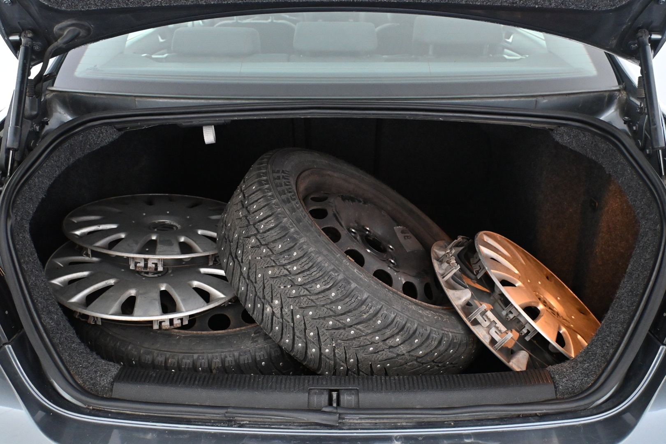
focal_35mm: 33
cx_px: 333
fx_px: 610
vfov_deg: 40.0
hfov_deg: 57.2
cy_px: 222
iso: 4500
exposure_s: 1/60
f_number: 4
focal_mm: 22
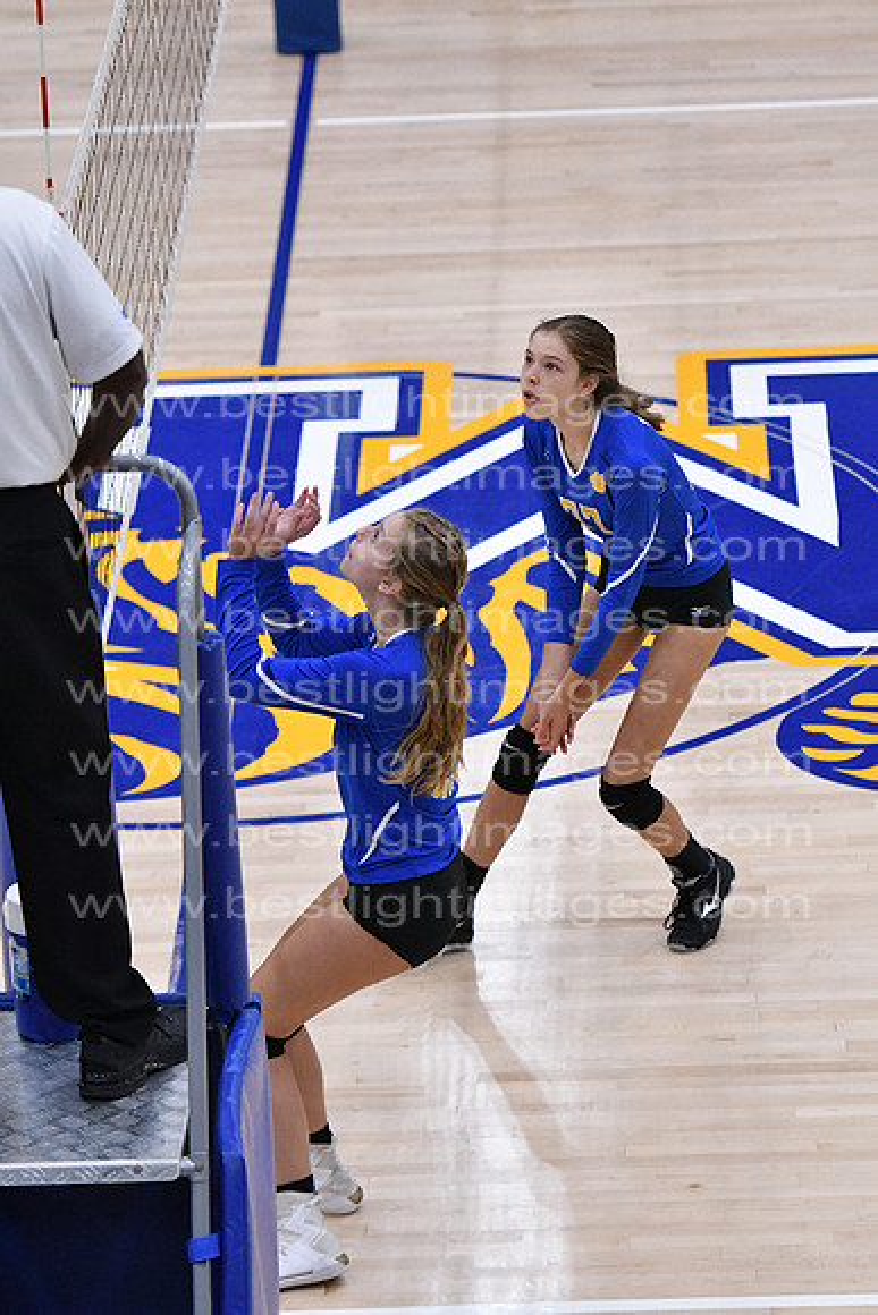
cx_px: 439
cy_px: 658
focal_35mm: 183
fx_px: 6690
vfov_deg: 11.2
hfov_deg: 7.5
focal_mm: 122
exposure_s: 1/1250
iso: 6400
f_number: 3.2
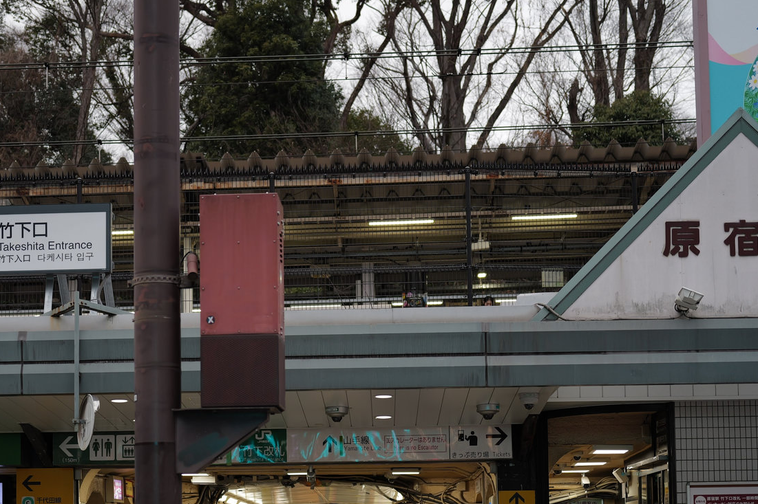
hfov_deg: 25.3
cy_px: 429
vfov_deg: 16.9
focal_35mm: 80
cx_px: 295
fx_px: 1684
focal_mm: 43
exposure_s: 1/100
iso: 100
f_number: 2
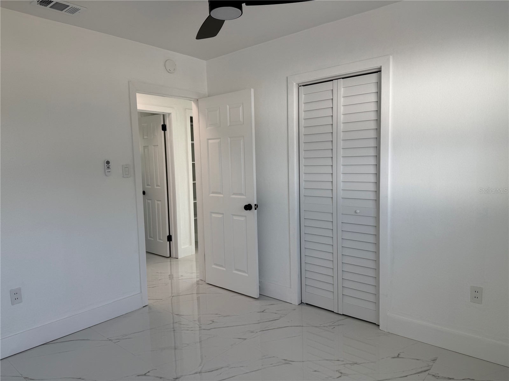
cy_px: 190
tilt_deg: -4.5
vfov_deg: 56.8
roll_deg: +1.8
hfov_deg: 71.6
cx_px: 254
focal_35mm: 24
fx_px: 353
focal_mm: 6.76
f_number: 1.78
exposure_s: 1/206
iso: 64
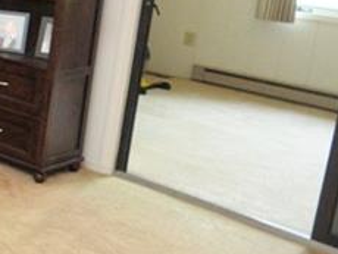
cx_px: -294
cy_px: 14
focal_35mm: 64
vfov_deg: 22.3
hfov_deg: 20.1
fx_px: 626
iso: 1600
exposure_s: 1/50
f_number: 4
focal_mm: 10
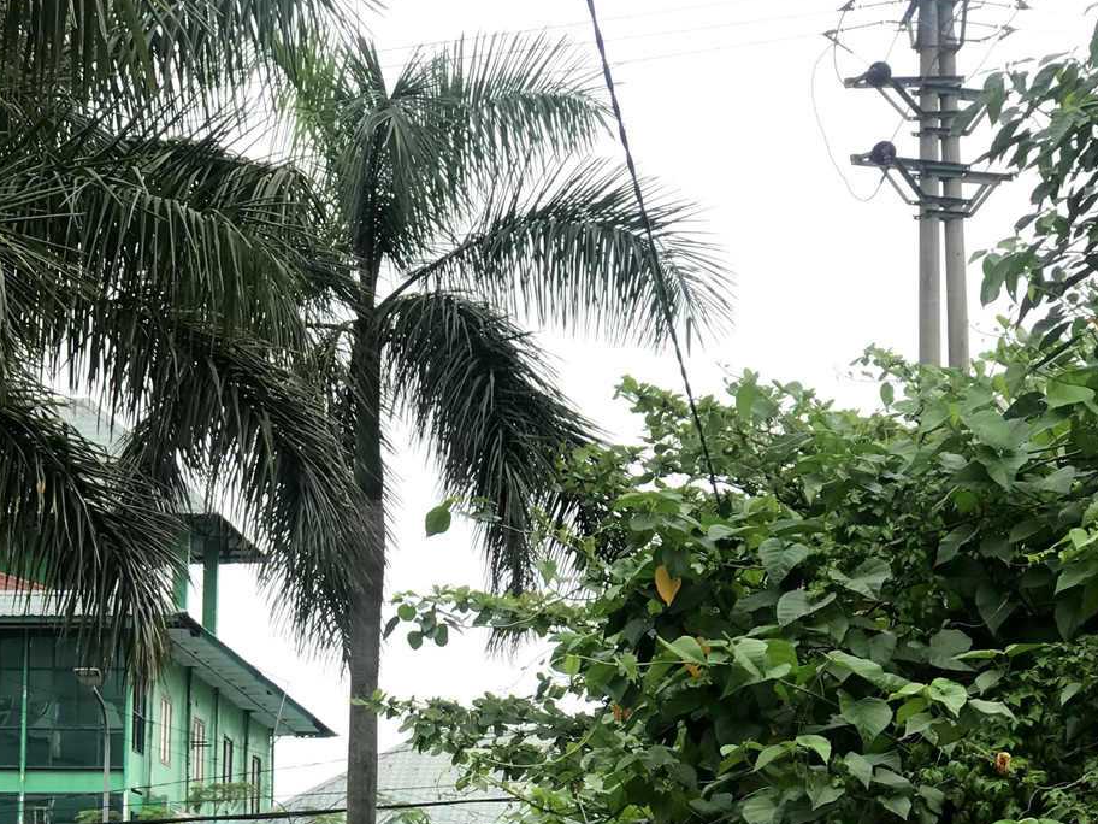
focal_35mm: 125
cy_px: 876
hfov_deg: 15.7
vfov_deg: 11.7
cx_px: 344
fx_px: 3965
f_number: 2.8
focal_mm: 6.6
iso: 20
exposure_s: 1/361
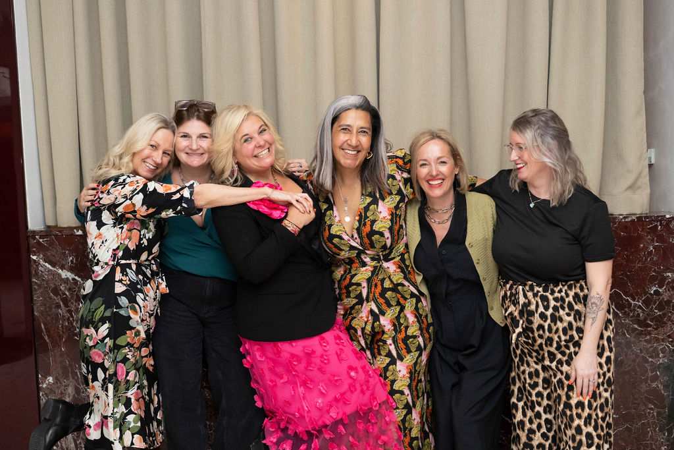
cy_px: 286
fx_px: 878
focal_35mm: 47
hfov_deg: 42.0
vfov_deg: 28.6
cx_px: 324
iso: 1250
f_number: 3.2
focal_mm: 25.5
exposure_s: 1/250
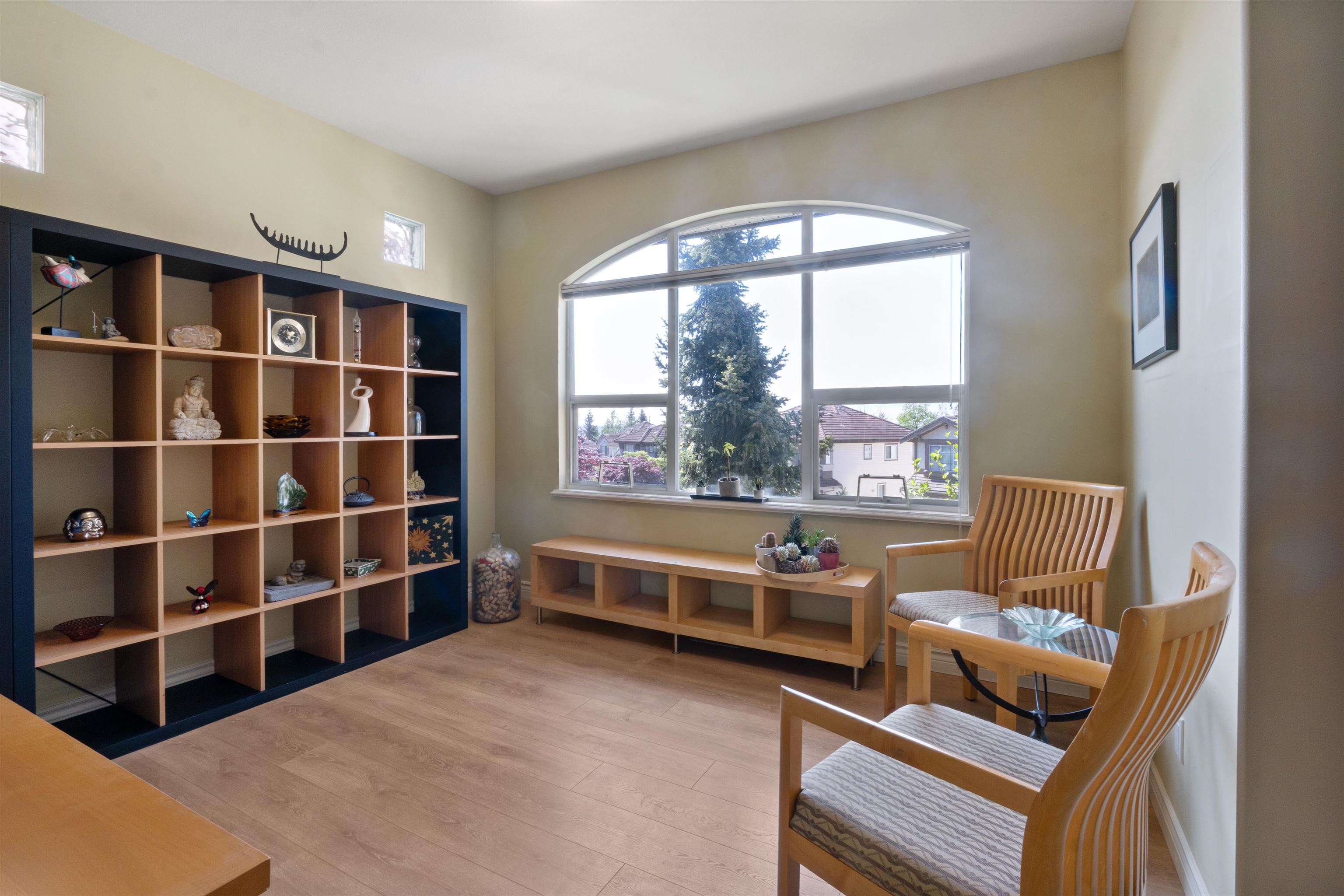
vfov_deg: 72.1
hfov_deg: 95.0
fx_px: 616
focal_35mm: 16
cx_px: 672
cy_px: 448
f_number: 16
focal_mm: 11
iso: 160
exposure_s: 1/4
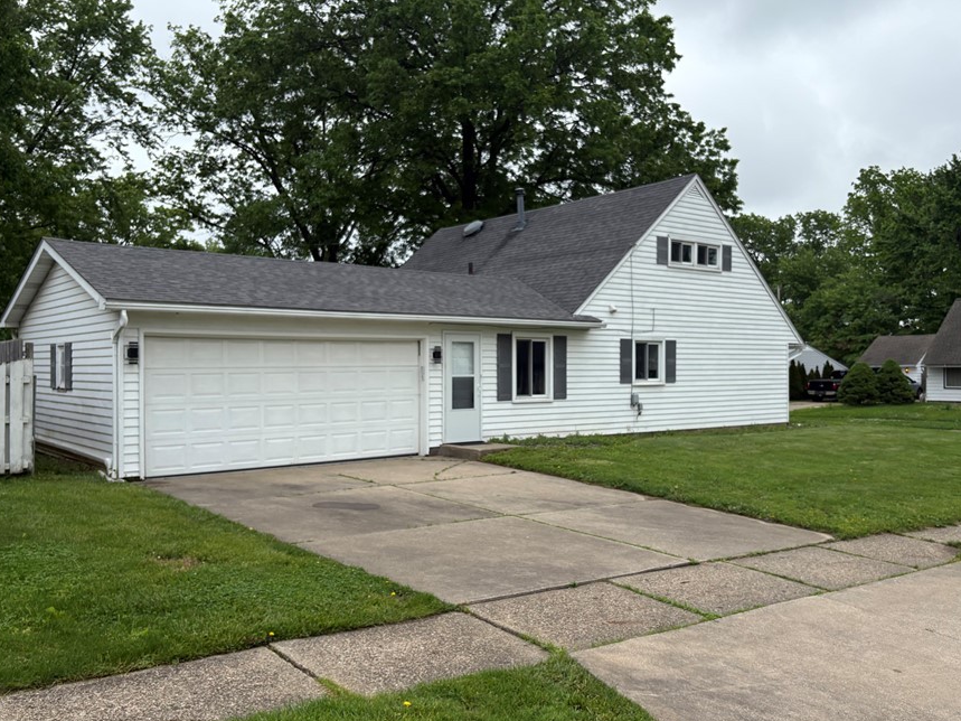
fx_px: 860
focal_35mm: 31
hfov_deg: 58.3
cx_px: 506
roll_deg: +0.7
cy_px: 357
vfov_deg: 45.4
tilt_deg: -0.1
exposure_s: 1/2364
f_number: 1.6
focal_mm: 5.96
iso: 50
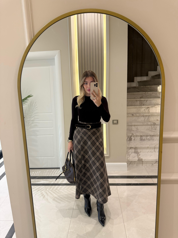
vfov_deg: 71.6
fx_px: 165
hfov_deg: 56.8
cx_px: 89
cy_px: 119
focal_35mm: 24
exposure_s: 1/50
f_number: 1.78
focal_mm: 6.76
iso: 125
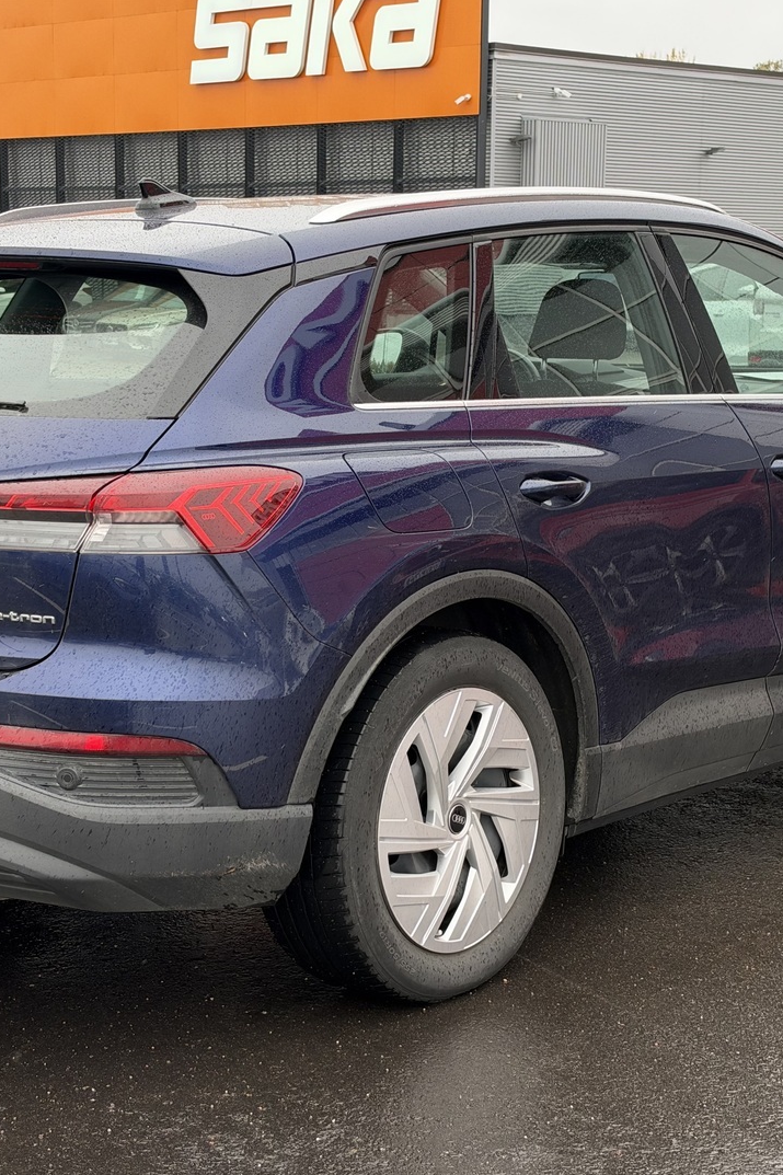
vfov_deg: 30.1
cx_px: 358
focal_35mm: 67
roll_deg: -0.6
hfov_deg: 20.3
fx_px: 2186
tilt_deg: -7.1
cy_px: 587
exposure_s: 1/147
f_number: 1.8
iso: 80
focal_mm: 6.93
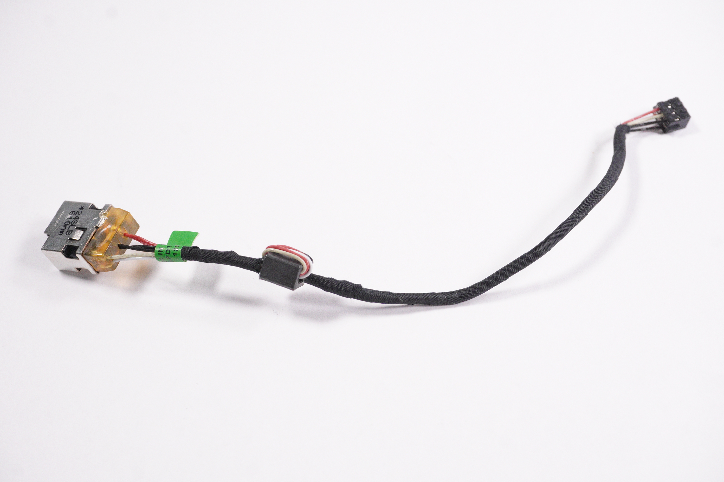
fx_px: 934
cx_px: 362
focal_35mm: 46
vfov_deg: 28.9
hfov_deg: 42.4
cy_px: 241
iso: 2500
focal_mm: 31
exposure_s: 1/500
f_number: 9
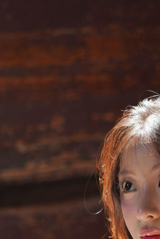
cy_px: 285
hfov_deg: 8.0
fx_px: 1146
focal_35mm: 172
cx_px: 135
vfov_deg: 11.7
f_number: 2
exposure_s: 1/1600
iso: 400
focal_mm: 50
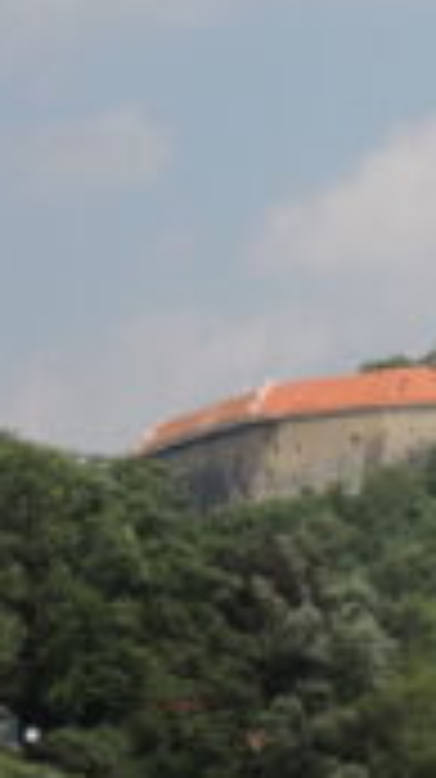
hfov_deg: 7.0
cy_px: 331
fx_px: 3503
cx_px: 620
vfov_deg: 12.7
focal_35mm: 170
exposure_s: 1/800
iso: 100
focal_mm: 13.8
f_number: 4.7
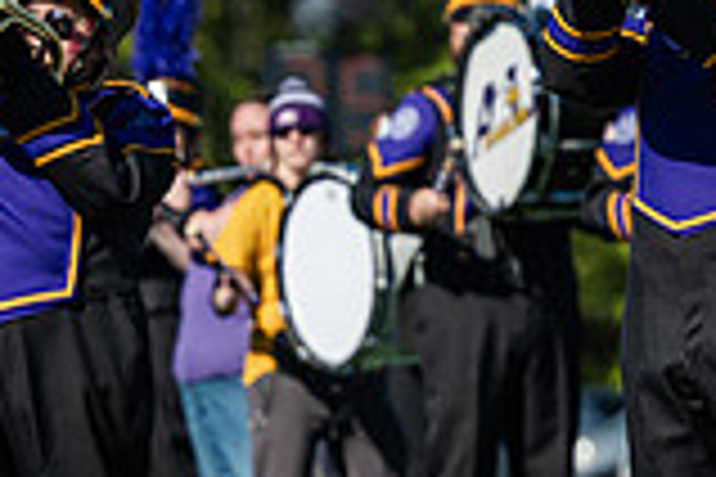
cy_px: 119
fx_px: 9446
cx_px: 752
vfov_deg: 2.9
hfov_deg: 4.3
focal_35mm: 475
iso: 80
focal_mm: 130
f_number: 3.2
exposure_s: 1/1250
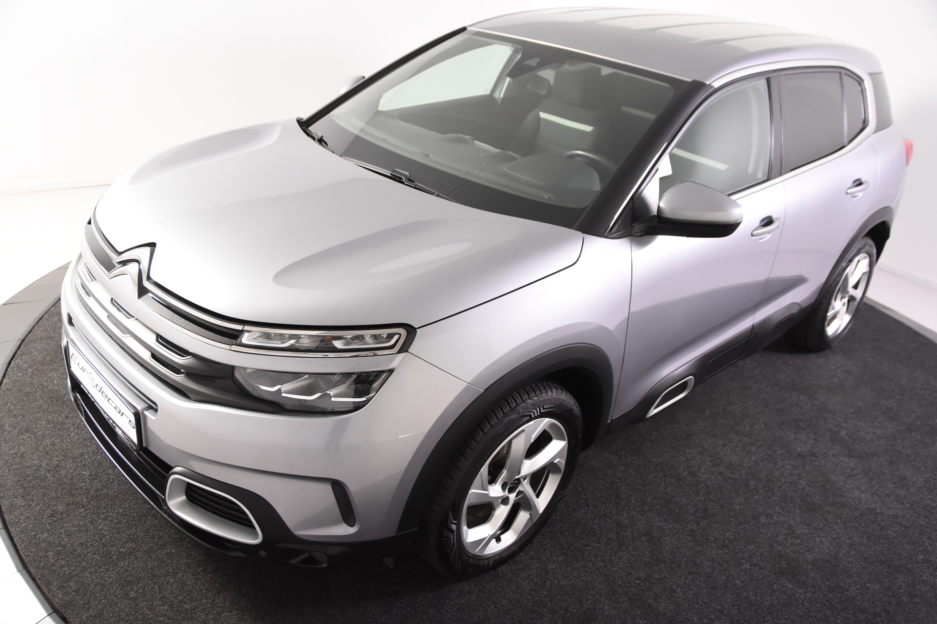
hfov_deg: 61.9
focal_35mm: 30
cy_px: 312
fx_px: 781
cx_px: 468
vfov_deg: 43.6
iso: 1600
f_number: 3.5
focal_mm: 20
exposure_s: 1/50
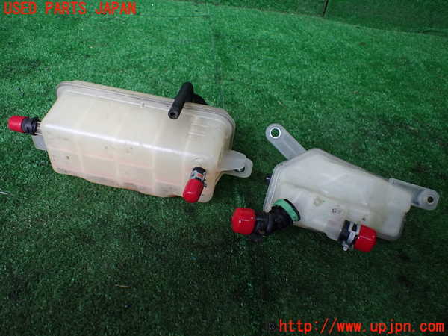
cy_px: 168
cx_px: 224
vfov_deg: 46.8
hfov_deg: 60.0
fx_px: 388
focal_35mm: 30
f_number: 2.3
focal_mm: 5.4
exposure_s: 1/125
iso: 400
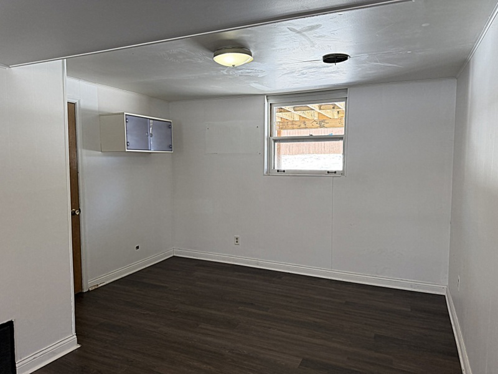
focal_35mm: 24
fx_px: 345
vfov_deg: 56.8
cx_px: 249
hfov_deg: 71.6
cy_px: 187
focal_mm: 6.76
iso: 200
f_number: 1.78
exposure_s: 1/181
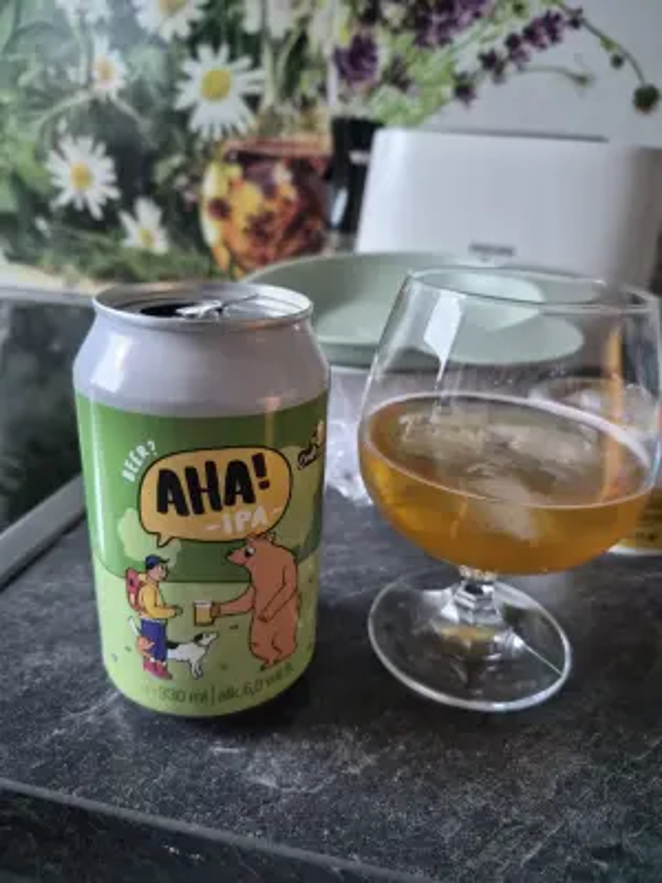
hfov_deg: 58.9
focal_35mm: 23
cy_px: 442
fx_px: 586
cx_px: 331
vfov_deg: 73.9
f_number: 1.8
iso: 1250
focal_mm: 5.4
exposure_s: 1/100
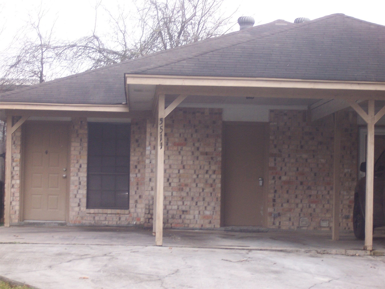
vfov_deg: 13.7
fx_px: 1201
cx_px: 192
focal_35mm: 108
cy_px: 144
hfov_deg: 18.2
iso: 140
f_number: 4.8
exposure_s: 1/125
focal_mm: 18
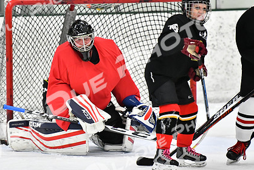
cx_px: 82
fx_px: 2788
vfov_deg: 3.5
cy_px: 87
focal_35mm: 395
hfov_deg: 5.2
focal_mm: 190
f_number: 2.8
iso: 5000
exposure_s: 1/1250
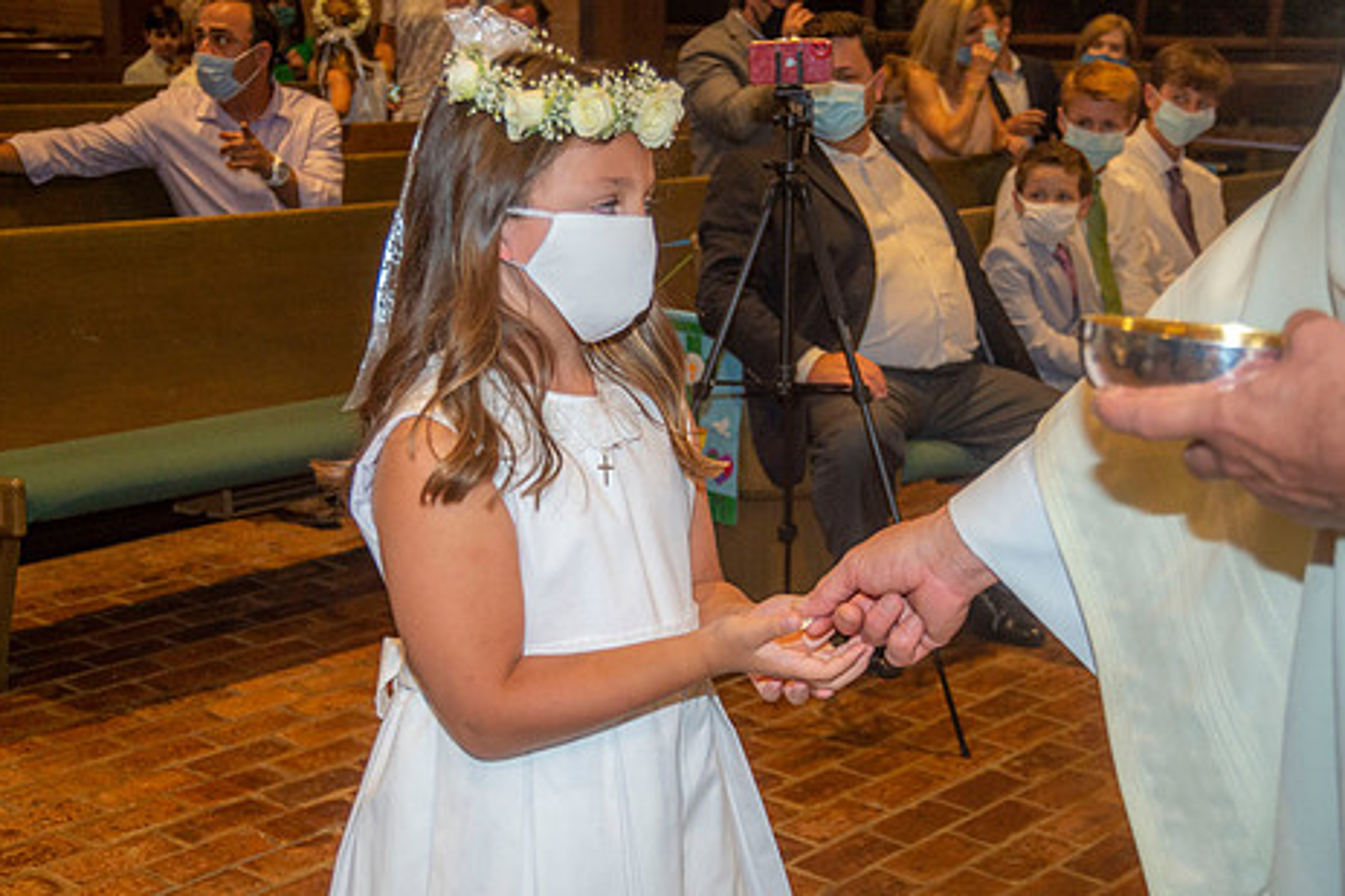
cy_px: 505
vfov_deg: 22.6
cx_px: 661
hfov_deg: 33.4
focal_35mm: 60
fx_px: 2241
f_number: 5.6
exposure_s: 1/200
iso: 1600
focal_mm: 48
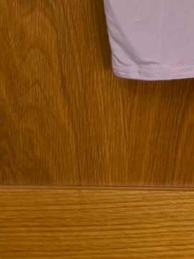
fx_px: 867
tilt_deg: +1.6
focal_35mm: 116
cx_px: 259
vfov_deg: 14.5
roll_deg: -1.8
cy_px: -232
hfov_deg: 12.3
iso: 100
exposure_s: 1/50
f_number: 1.6
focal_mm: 5.96
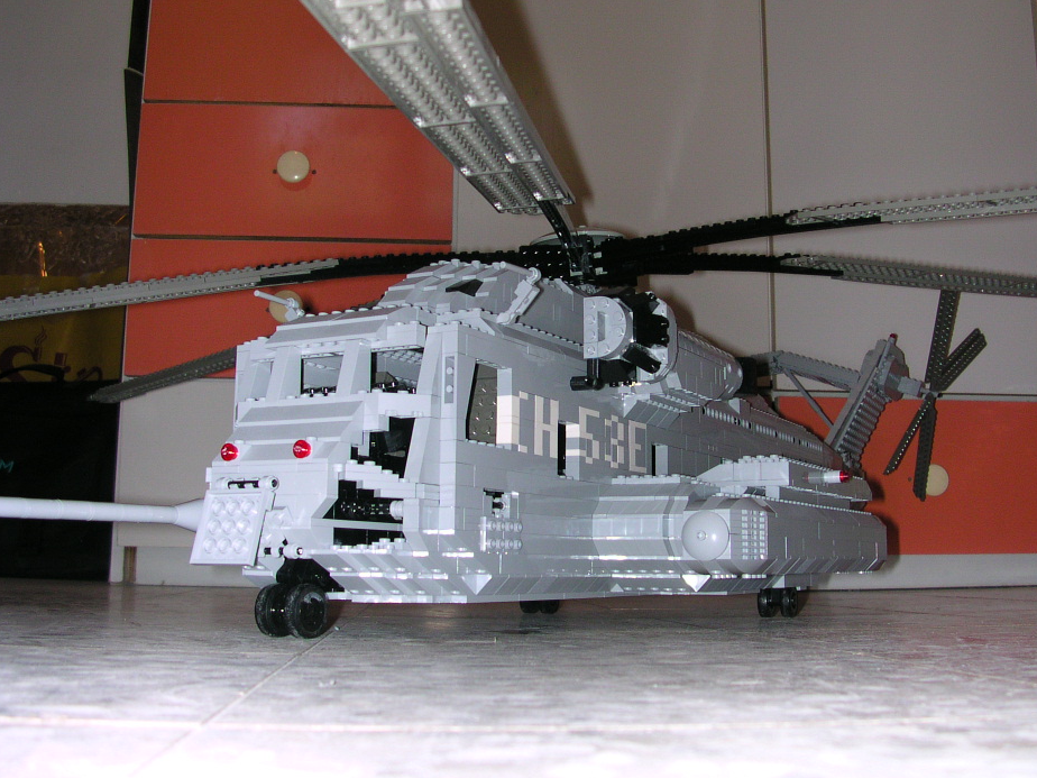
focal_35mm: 41
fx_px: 1228
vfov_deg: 35.1
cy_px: 402
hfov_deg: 45.7
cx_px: 565
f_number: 2.7
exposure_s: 1/60
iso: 100
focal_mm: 5.6
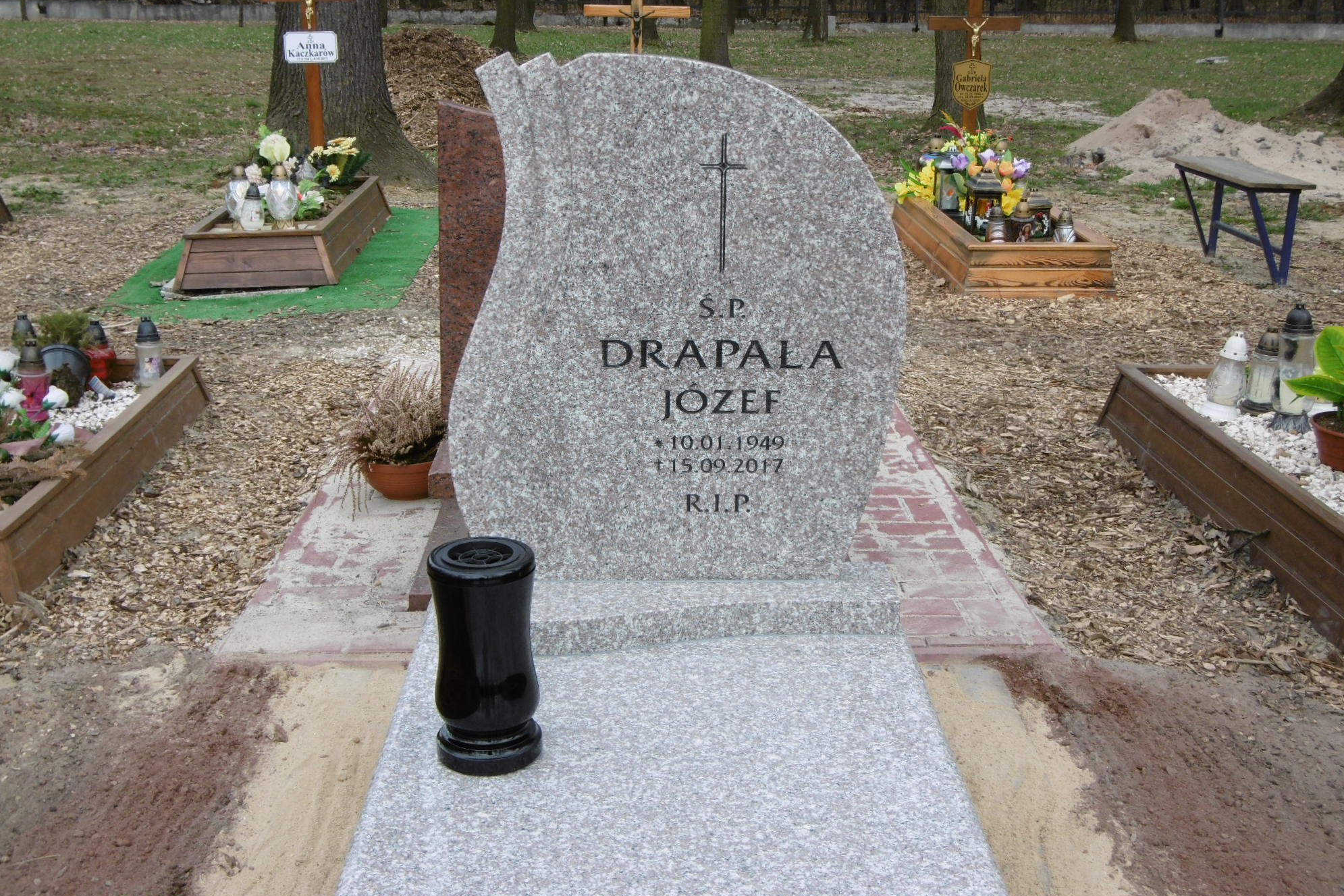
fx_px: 1717
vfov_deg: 29.2
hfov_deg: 42.7
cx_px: 670
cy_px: 386
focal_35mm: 46
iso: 100
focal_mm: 7.7
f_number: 3.8
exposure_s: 1/125
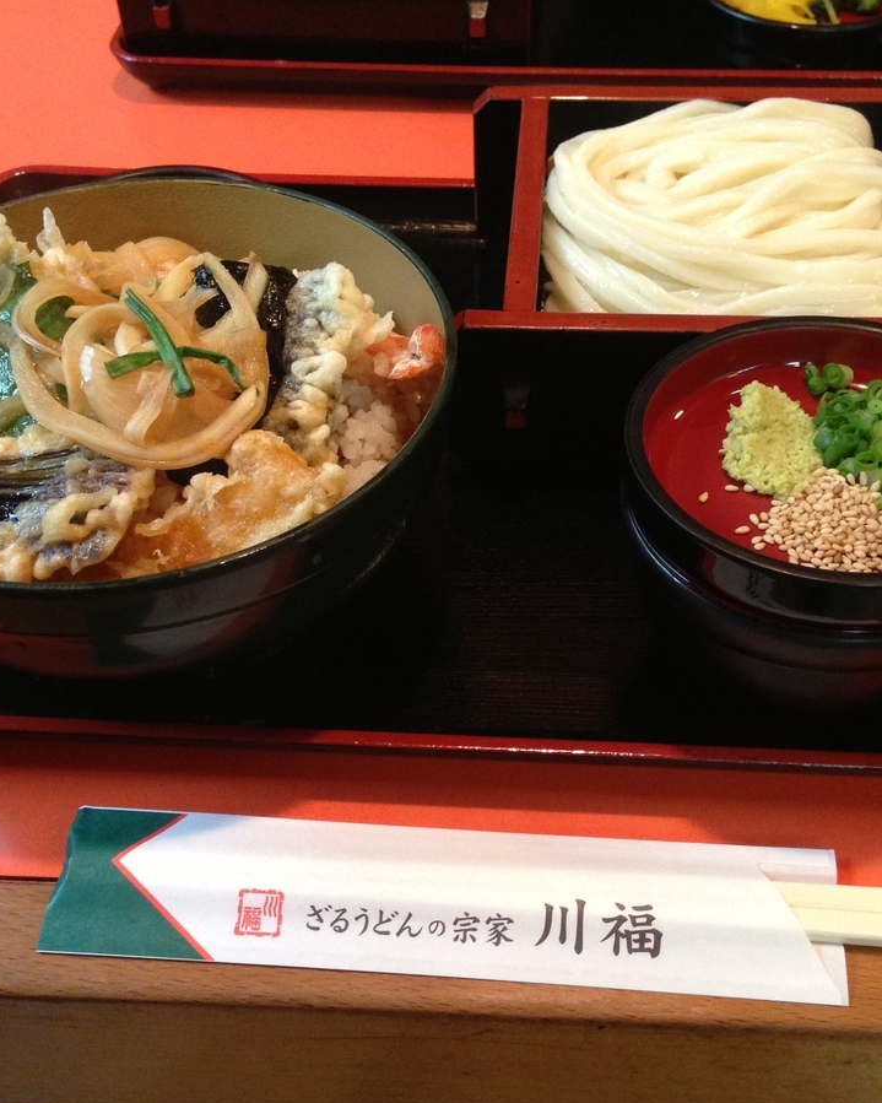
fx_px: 1403
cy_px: 598
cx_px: 454
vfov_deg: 42.9
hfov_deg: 34.9
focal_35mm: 43
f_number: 2.4
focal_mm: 4.13
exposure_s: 1/20
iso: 320
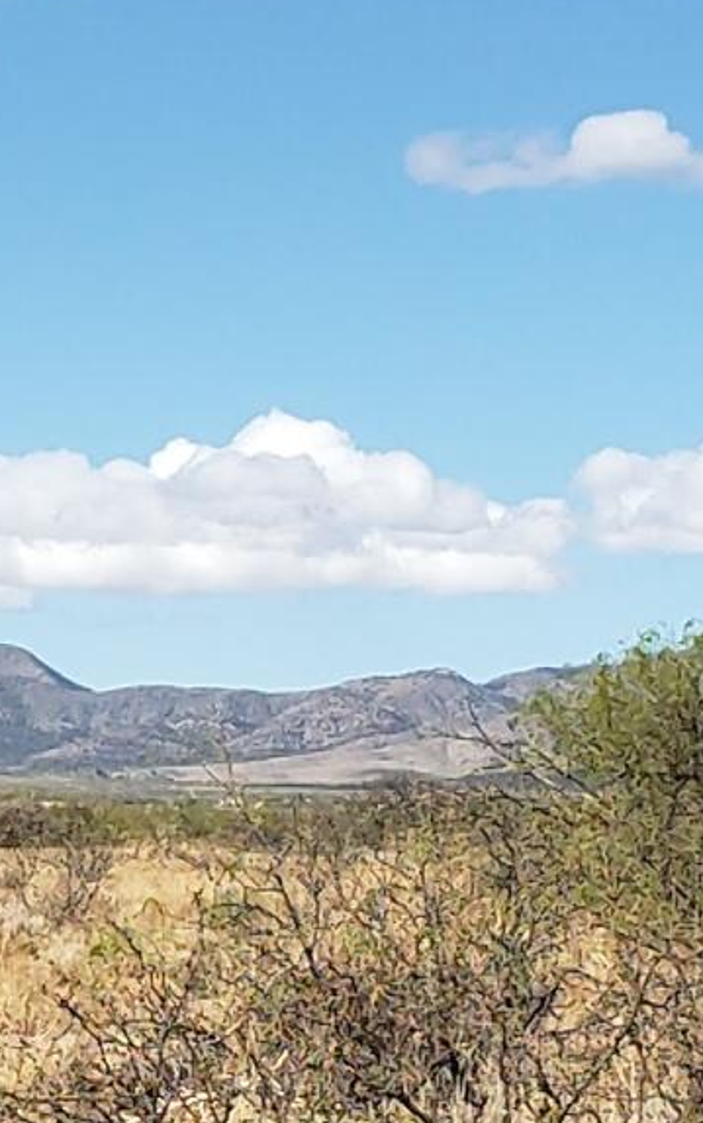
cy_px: 802
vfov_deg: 14.5
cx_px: -53
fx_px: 4412
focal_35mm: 144
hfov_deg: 9.0
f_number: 2.4
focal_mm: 4.3
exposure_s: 1/1681
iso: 50
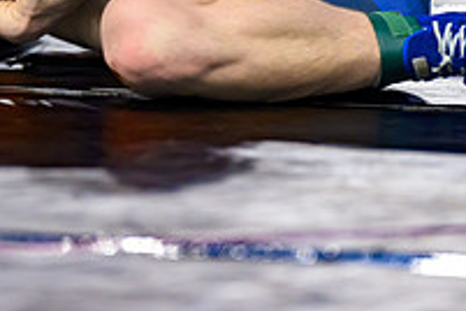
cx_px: 218
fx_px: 7766
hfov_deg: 3.4
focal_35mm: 600
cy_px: -103
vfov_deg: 2.3
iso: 2500
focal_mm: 200
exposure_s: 1/800
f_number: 2.8
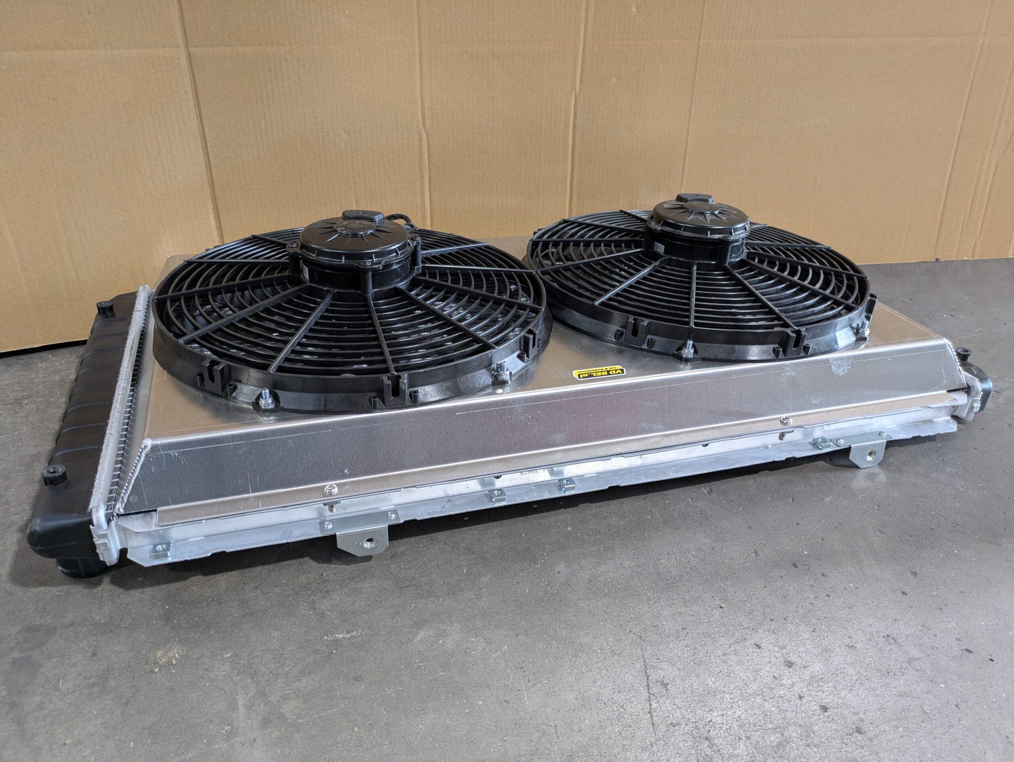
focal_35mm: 25
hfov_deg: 69.4
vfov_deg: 54.9
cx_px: 507
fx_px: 733
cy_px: 381
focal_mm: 5.43
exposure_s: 1/25
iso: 130
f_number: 1.89
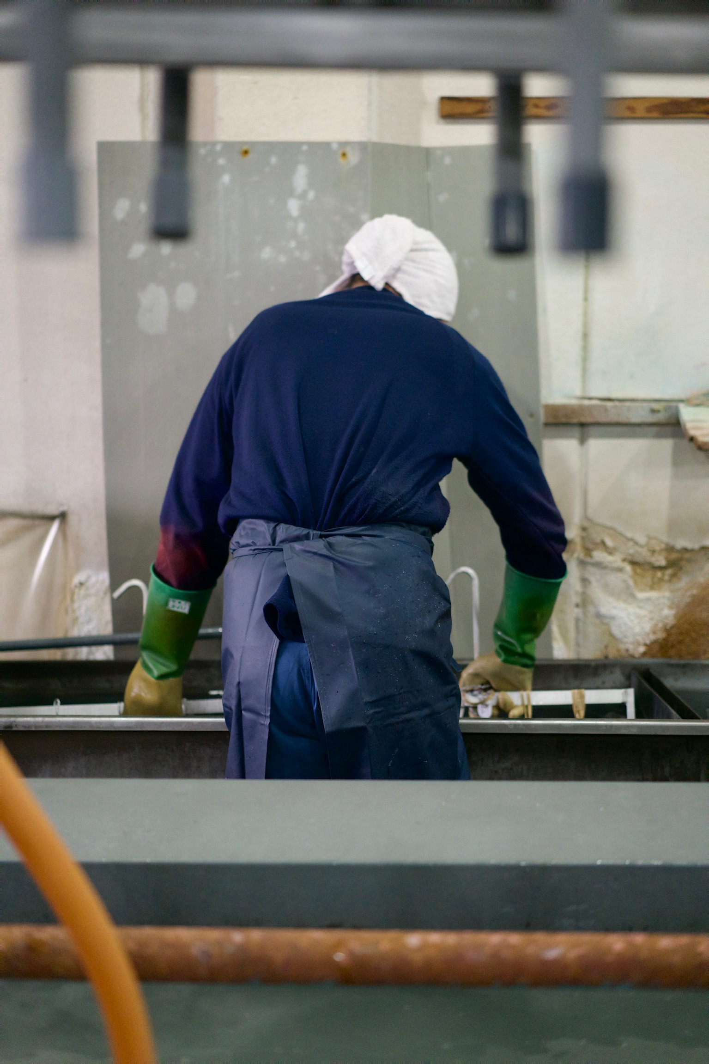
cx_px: 354
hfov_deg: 24.6
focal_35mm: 55
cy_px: 532
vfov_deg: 36.2
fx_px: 1624
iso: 4000
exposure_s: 1/160
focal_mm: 55
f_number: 2
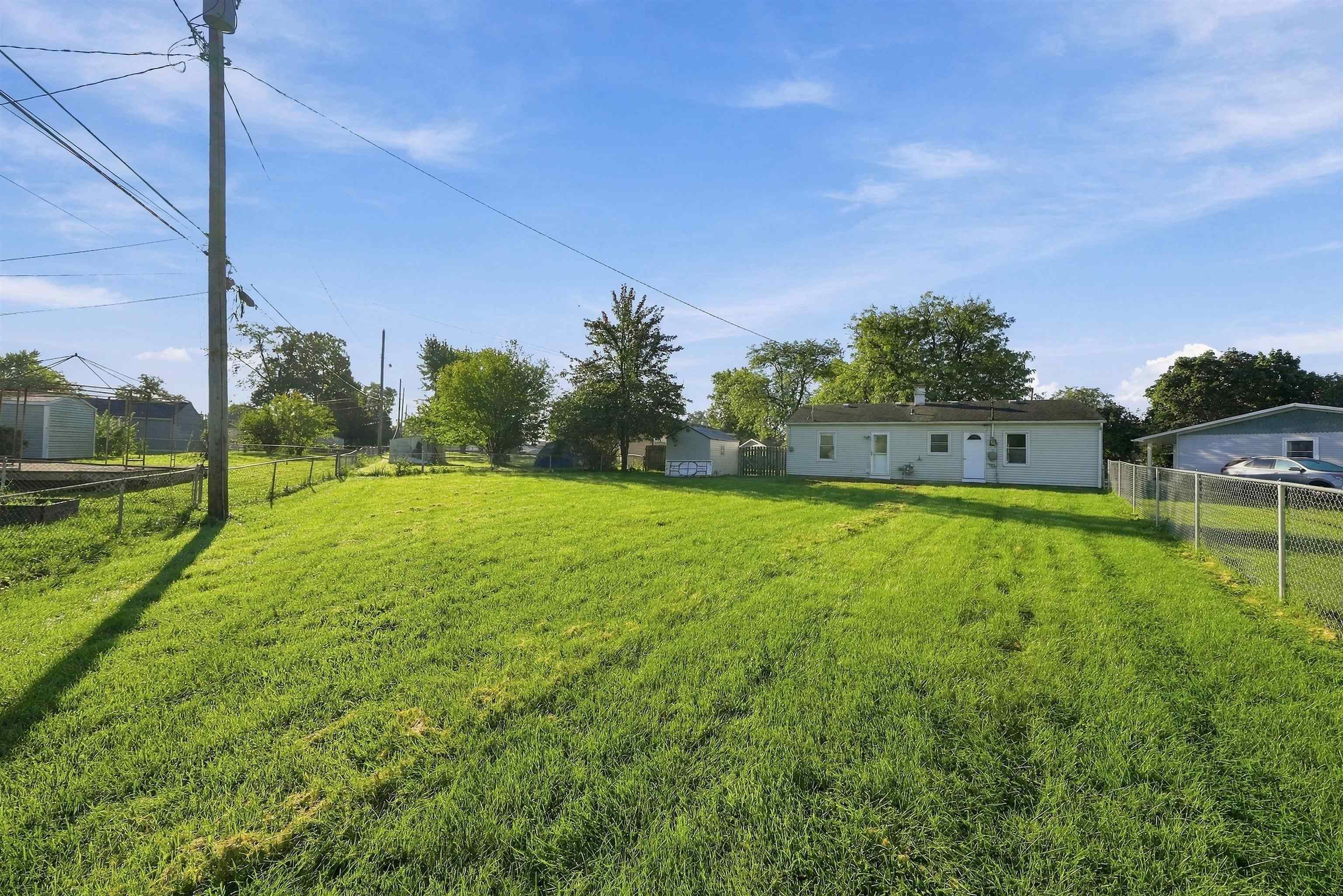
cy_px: 448
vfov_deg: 90.1
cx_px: 672
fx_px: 448
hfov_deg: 112.6
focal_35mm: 12
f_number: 7.1
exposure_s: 1/1600
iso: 640
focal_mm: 12
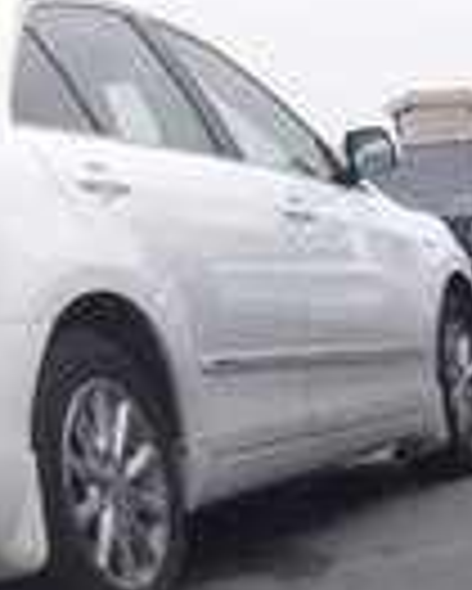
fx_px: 1744
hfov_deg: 13.9
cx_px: 823
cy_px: 793
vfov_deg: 17.8
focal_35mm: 100
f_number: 1.9
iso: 80
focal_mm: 3.6
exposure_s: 1/50
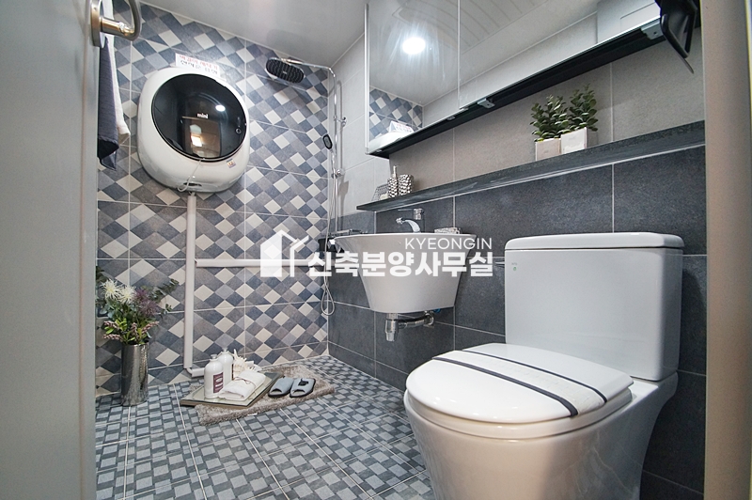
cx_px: 376
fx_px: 313
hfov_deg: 100.4
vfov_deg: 77.2
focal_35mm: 15
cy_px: 250
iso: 800
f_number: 4
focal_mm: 10
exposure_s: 1/60
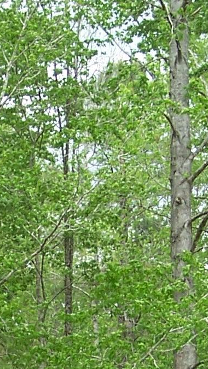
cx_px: 25
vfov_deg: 13.4
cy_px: 379
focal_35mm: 158
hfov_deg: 7.7
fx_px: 1548
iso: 80
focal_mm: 6.3
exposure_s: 1/400
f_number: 2.8
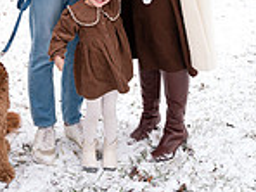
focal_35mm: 82
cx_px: 86
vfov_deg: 16.4
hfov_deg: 23.7
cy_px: -99
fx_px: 606
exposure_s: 1/250
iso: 800
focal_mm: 28
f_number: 4.5
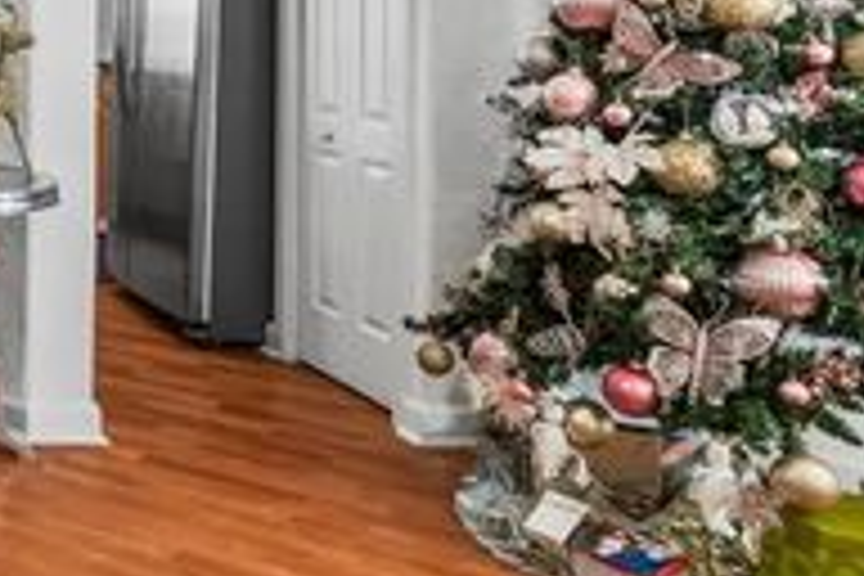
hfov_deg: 29.8
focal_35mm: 50
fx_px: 1200
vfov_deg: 25.4
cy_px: -27
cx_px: -315
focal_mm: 10
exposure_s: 1/1.67
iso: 250
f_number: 8
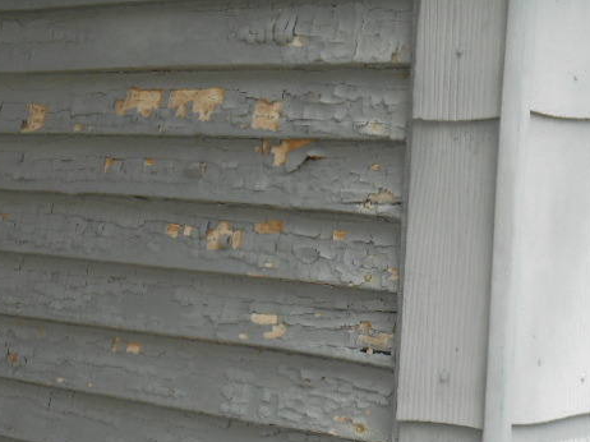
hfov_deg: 20.2
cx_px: 372
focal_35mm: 97
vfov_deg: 15.2
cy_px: 305
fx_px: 1652
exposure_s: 1/250
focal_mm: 12.5
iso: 125
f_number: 4.5
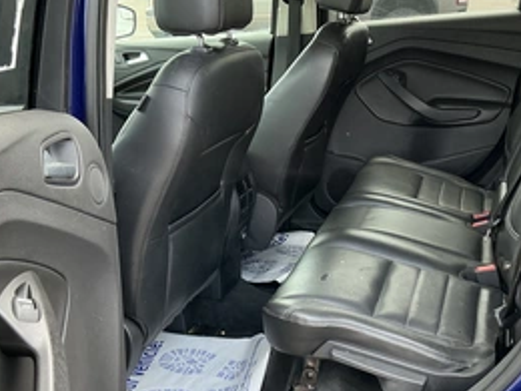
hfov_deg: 43.8
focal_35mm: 43
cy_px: 219
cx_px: 291
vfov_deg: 33.6
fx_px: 647
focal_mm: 3
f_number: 1.8
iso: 50
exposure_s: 1/122
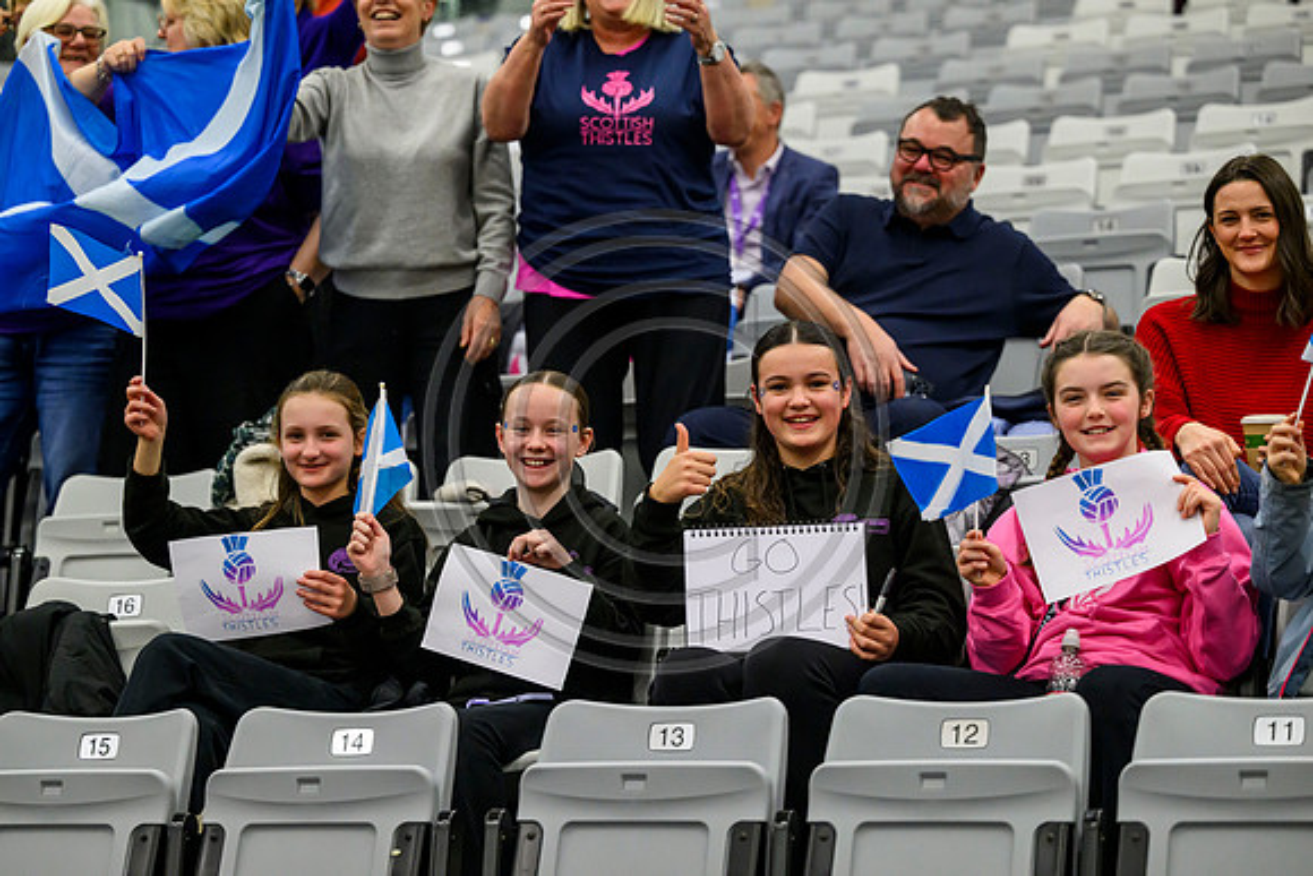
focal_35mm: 100
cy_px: 438
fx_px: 3648
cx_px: 656
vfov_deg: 13.7
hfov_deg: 20.4
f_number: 3.2
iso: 4000
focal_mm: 100
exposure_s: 1/1250
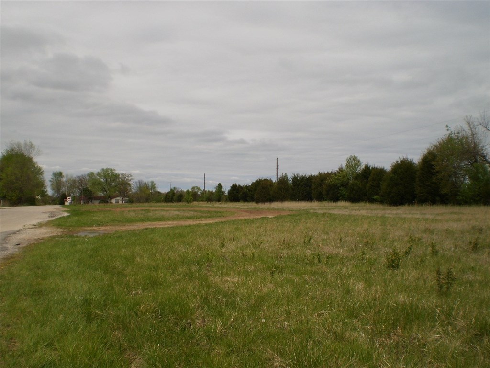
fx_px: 510
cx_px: 245
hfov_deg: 51.4
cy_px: 184
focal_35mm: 36
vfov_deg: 39.7
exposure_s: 1/1600
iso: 64
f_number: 4.6
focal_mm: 6.3
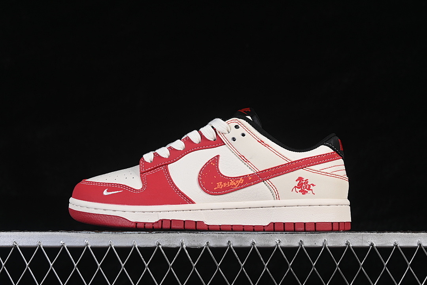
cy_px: 142
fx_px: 890
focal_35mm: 75
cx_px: 214
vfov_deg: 18.2
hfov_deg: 27.0
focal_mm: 50
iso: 160
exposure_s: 1/80
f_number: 8
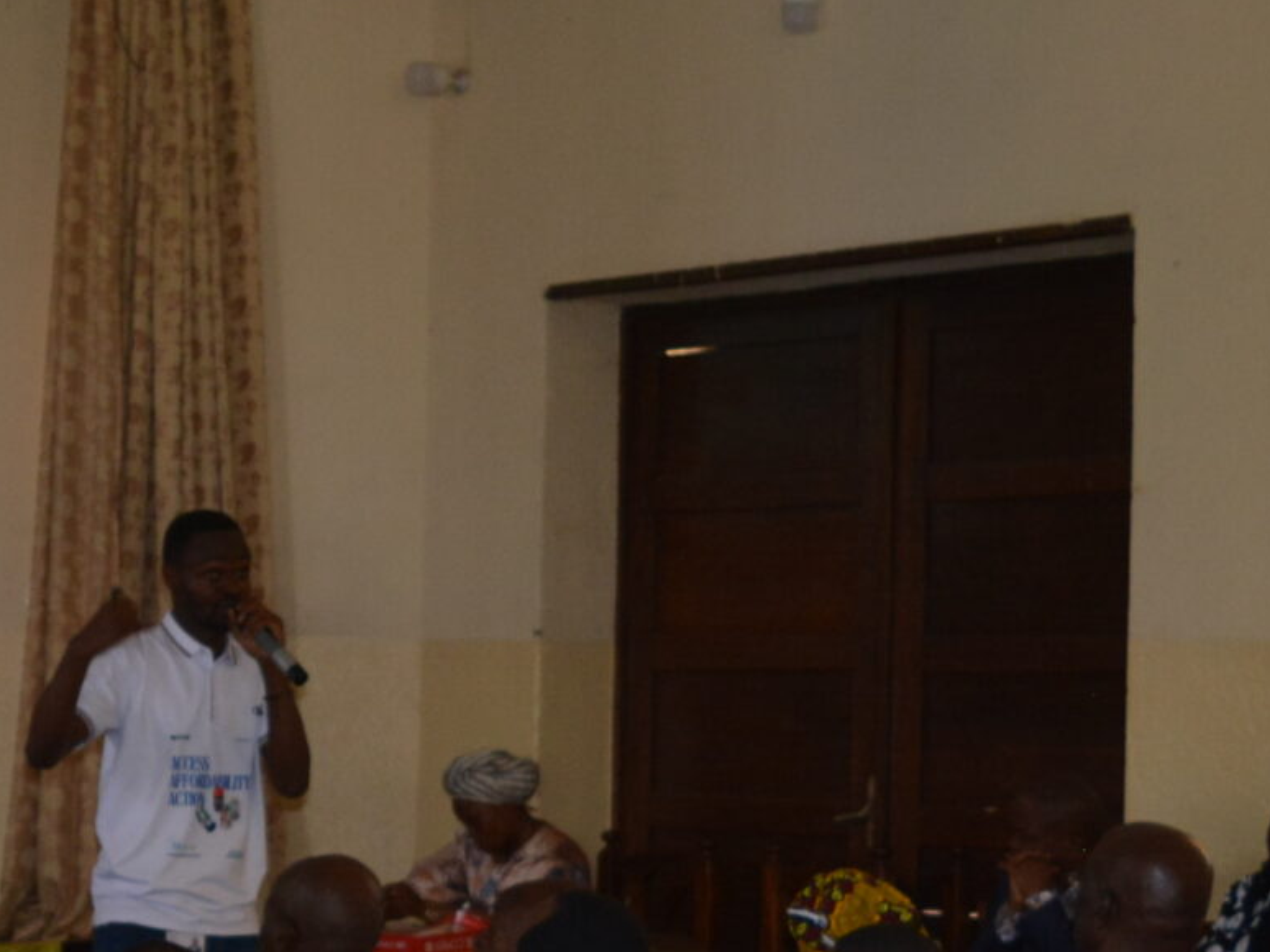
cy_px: 936
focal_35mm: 105
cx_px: -61
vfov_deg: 13.9
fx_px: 3851
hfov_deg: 18.2
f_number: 3.8
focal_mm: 22
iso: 640
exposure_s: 1/60
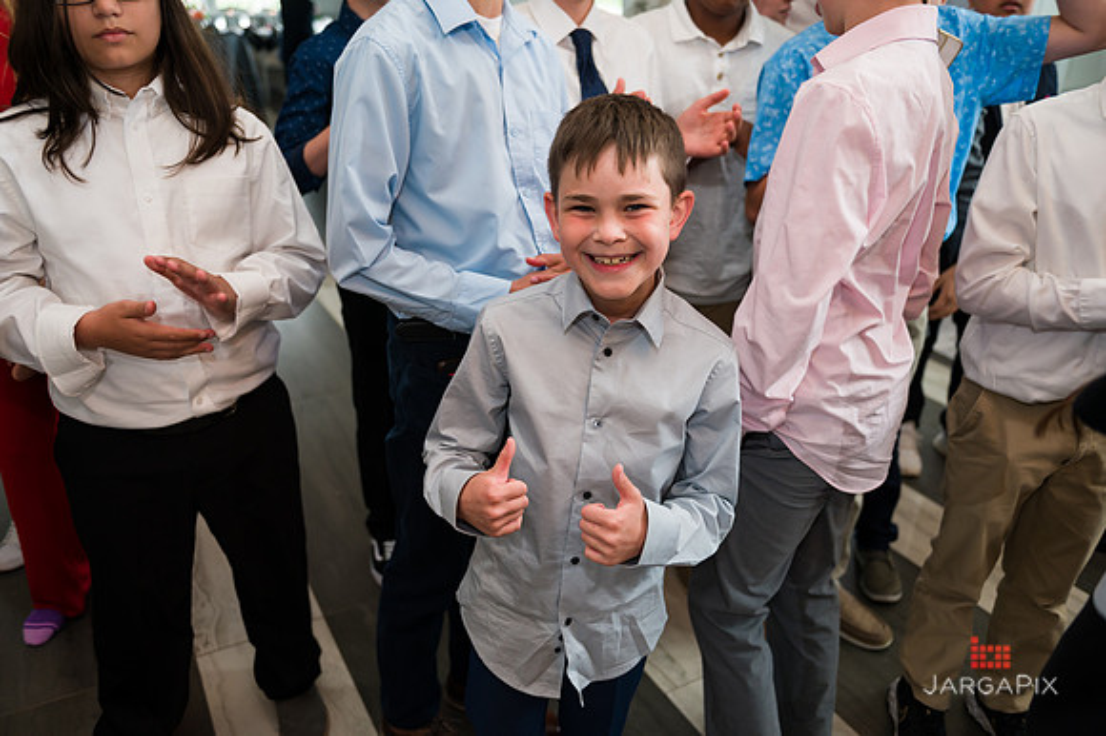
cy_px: 368
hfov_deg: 65.5
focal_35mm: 28
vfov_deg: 46.4
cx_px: 553
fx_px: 860
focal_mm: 28
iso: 400
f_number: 3.2
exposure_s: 1/200
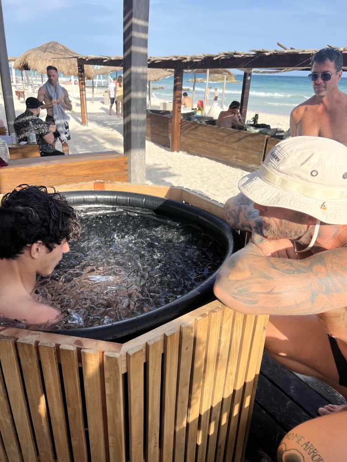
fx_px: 348
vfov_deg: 67.3
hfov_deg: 53.1
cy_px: 231
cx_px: 174
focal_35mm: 26
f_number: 1.5
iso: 50
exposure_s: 1/3077
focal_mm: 5.7
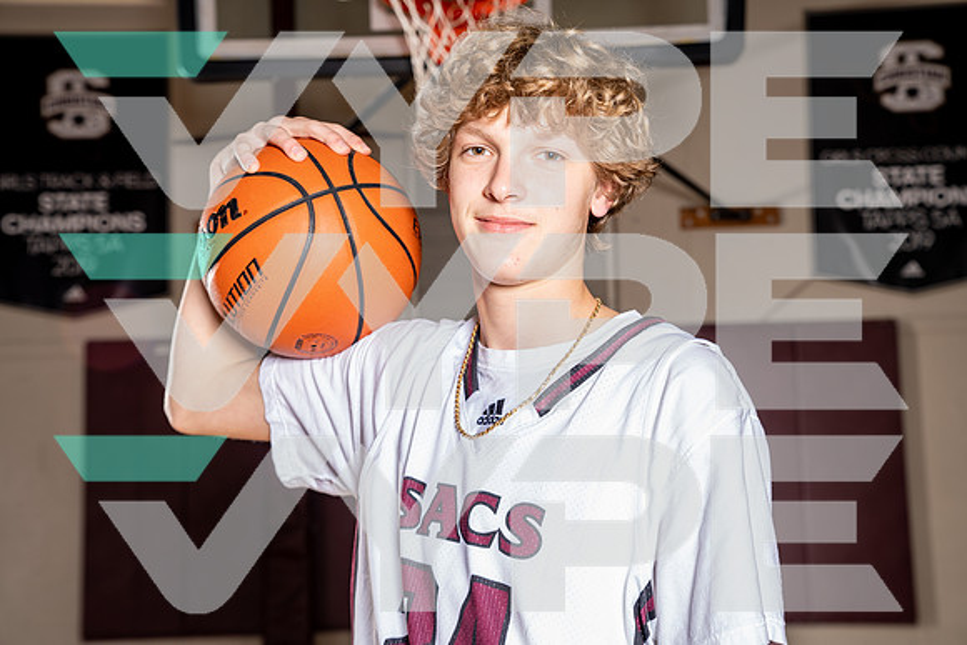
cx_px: 484
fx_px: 1505
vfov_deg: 24.2
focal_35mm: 56
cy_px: 322
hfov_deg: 35.6
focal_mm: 56
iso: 200
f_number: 5.6
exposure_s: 1/250
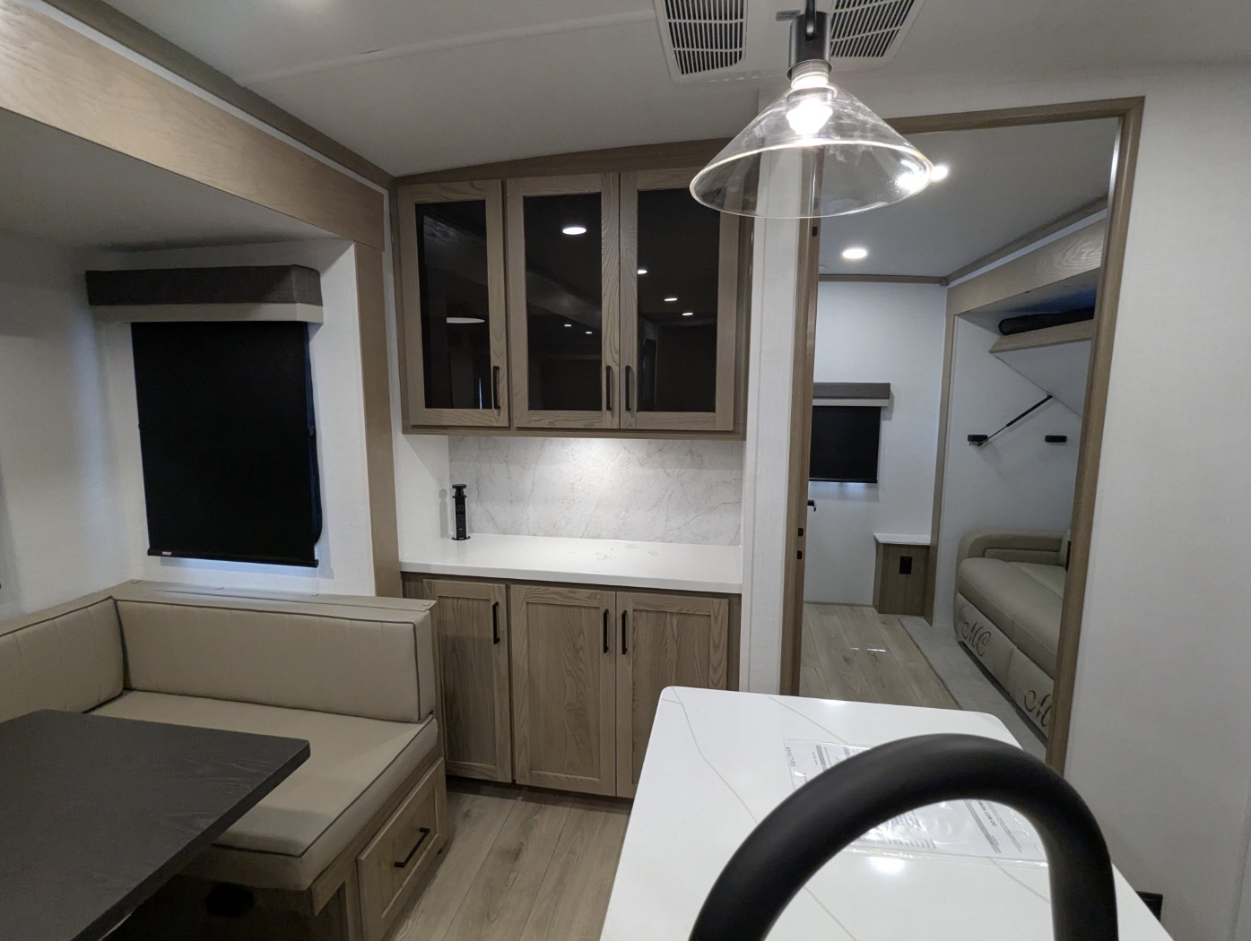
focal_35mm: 16
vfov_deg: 78.2
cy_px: 470
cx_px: 626
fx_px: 579
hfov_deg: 94.4
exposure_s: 1/135
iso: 342
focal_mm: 2.35
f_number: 2.2
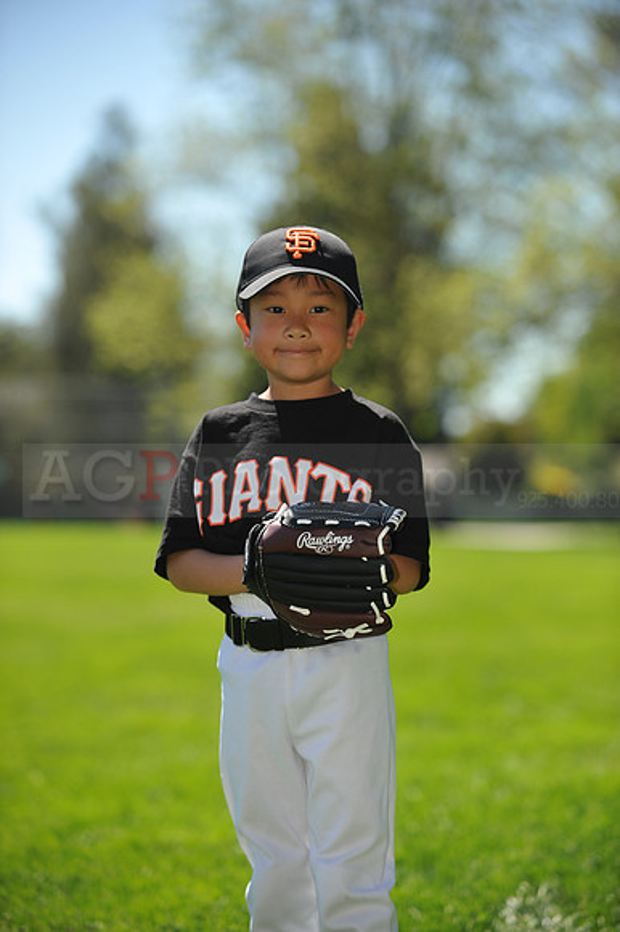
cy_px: 466
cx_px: 310
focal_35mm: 120
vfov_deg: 17.1
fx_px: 3103
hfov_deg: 11.4
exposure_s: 1/1250
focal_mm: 120
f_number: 4
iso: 200
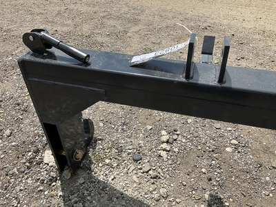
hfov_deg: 61.7
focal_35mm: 29
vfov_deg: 48.2
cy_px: 104
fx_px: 231
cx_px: 138
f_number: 1.8
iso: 25
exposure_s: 1/1912
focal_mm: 3
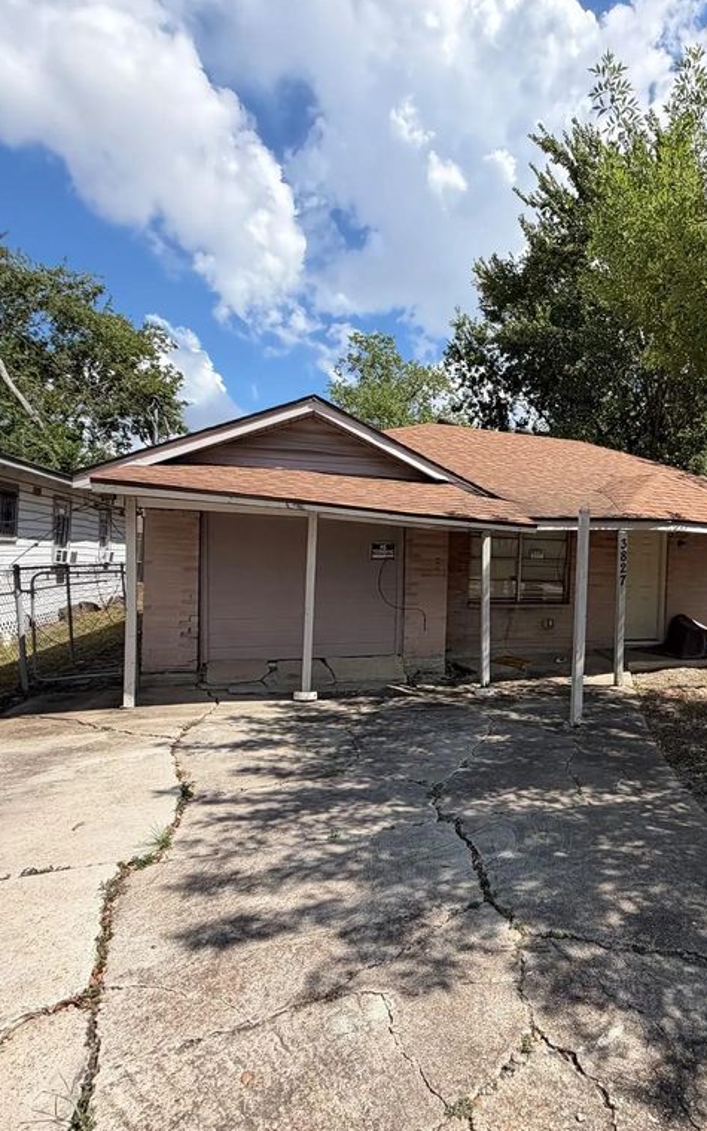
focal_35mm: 20
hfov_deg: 56.5
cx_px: 537
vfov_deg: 85.1
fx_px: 617
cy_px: 566
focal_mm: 2.22
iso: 25
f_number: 2.2
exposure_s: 1/770
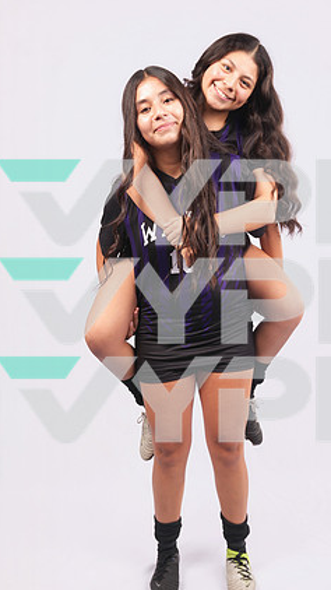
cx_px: 205
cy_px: 302
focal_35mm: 38
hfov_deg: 31.0
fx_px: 594
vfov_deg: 52.8
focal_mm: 34
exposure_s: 1/200
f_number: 7.1
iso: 160
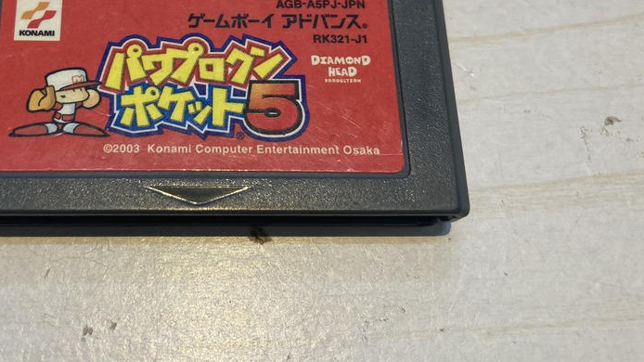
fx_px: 768
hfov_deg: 44.5
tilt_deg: -67.0
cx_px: 191
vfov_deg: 26.3
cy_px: 105
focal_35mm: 45
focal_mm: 3.99
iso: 40
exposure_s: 1/60
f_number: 1.8
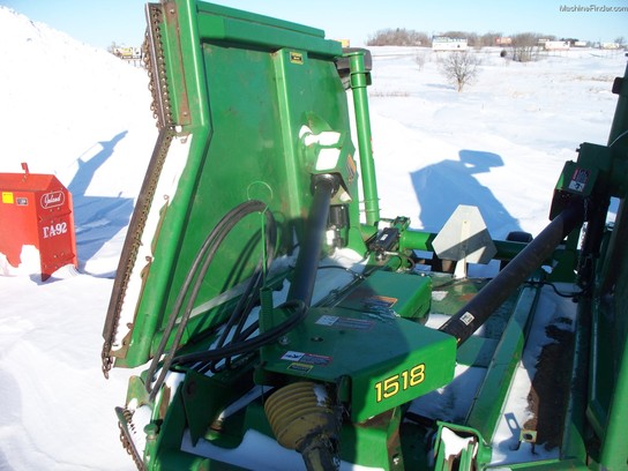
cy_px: 236
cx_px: 314
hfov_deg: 51.4
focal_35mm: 36
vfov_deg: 39.7
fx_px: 653
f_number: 2.8
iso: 64
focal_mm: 7.54
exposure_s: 1/640
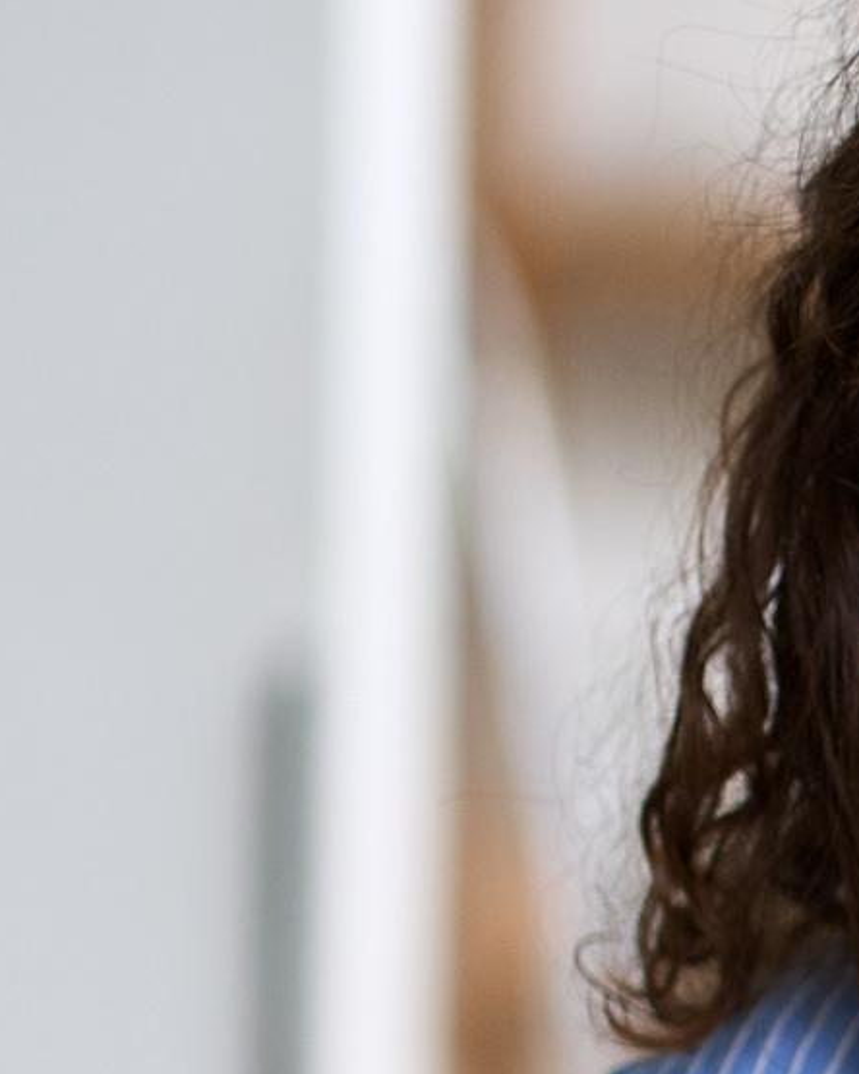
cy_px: 1342
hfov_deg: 3.5
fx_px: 13697
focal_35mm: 431
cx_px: 1933
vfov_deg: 4.5
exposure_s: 1/320
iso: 800
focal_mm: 85
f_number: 2.2
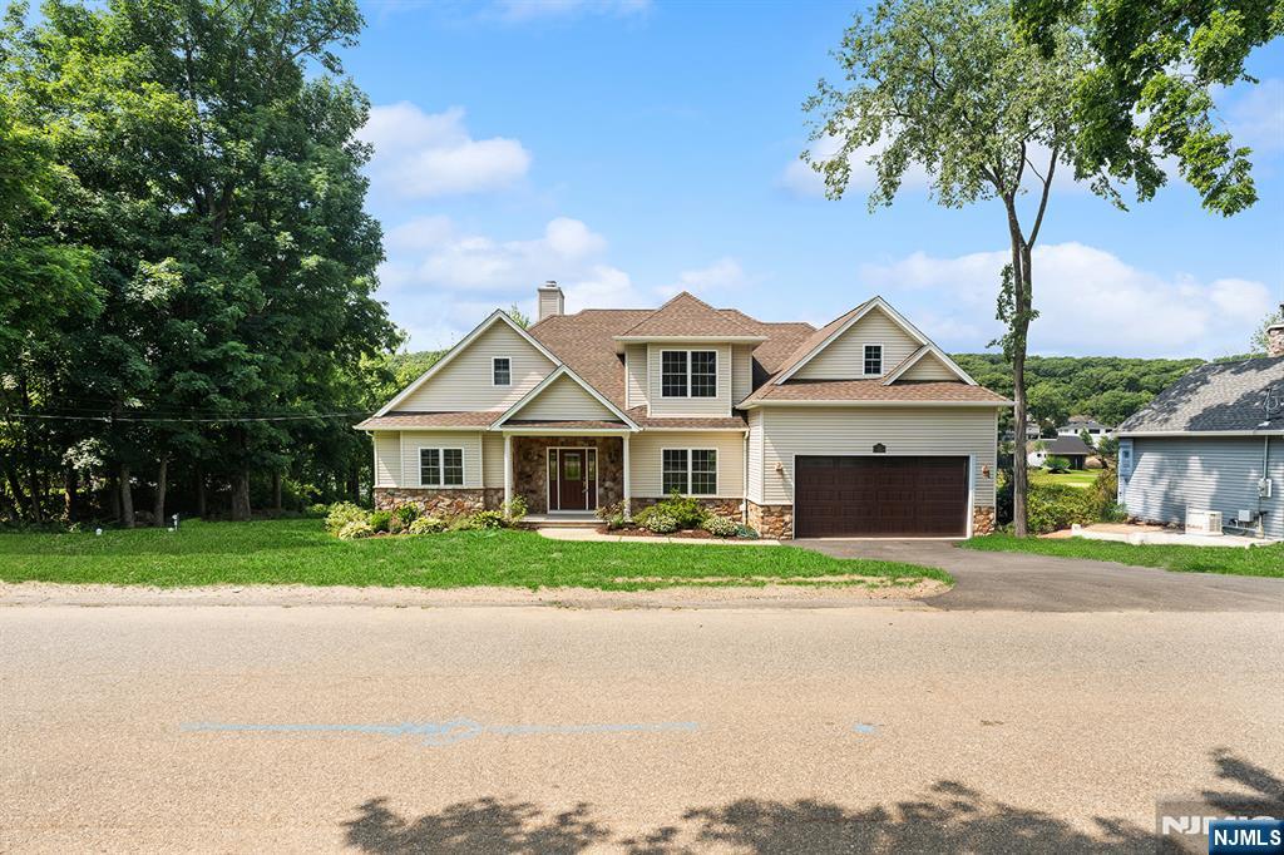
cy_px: 428
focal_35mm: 19
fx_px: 677
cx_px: 642
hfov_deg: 86.9
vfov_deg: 64.5
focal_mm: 19
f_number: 8
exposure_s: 1/40
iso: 100
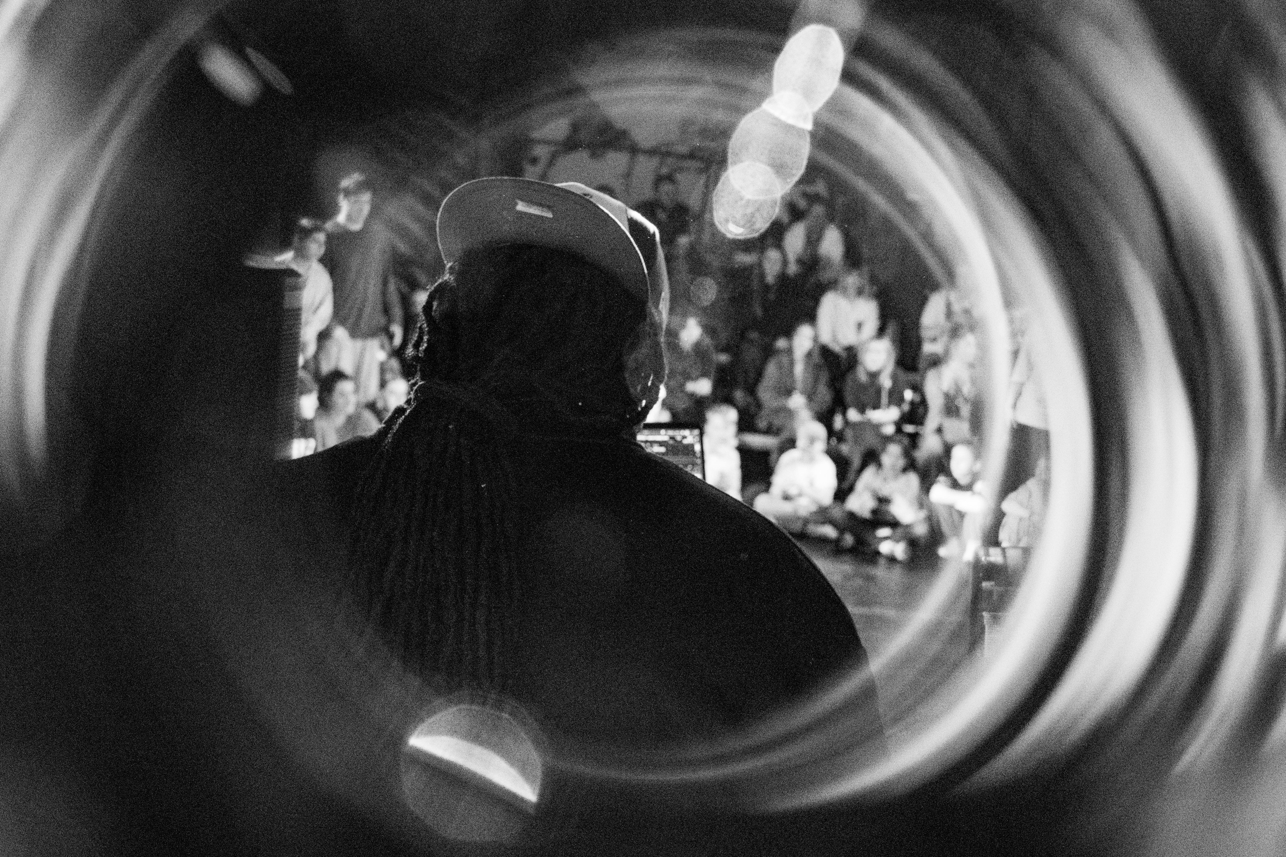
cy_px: 428
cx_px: 643
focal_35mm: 45
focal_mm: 30.2
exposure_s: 1/125
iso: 12800
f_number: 5
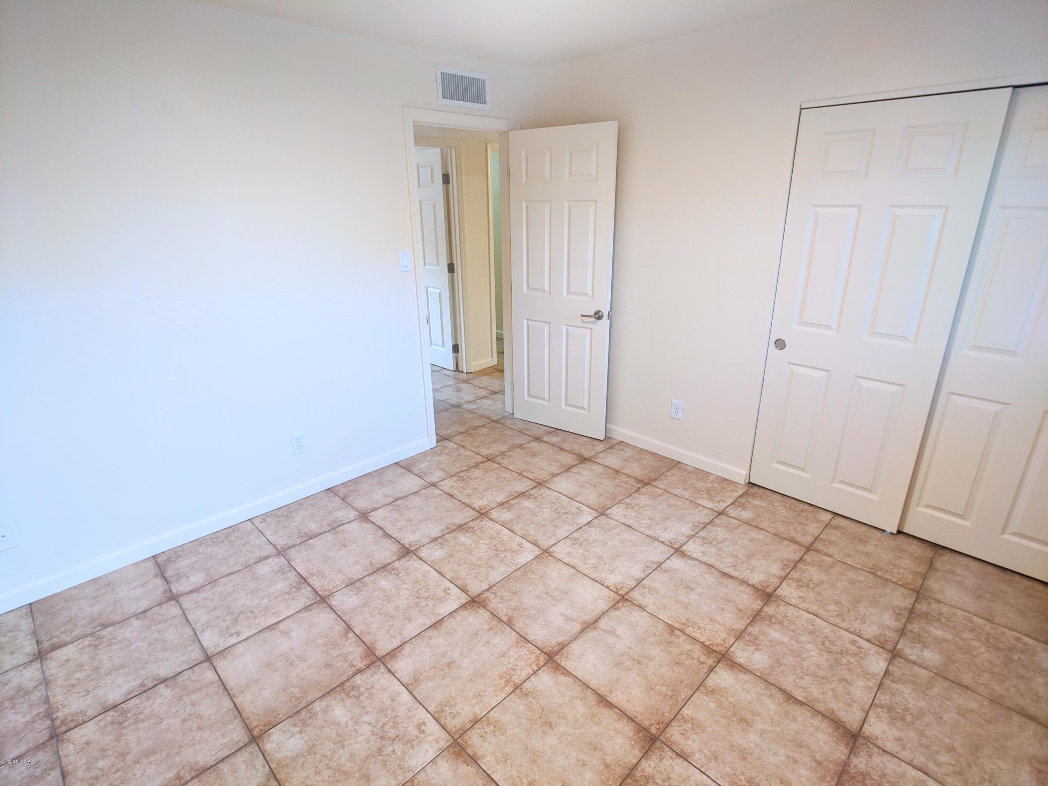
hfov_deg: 65.3
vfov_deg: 51.4
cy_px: 393
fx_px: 817
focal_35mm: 27
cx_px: 524
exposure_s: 1/24.2
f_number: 1.73
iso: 59
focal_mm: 4.38
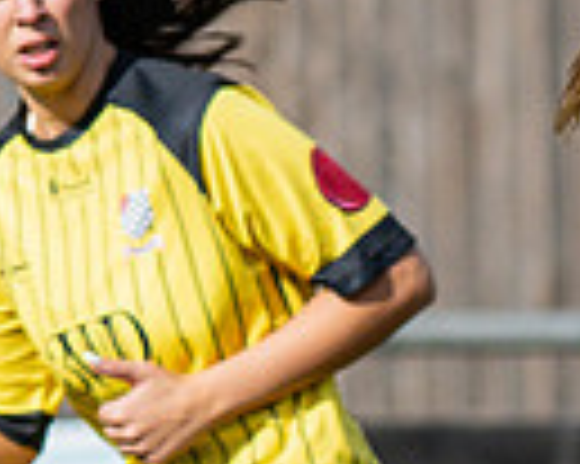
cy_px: 741
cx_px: 983
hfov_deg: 0.7
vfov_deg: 0.5
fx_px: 50326
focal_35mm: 2934
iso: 200
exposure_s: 1/2000
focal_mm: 300
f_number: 4
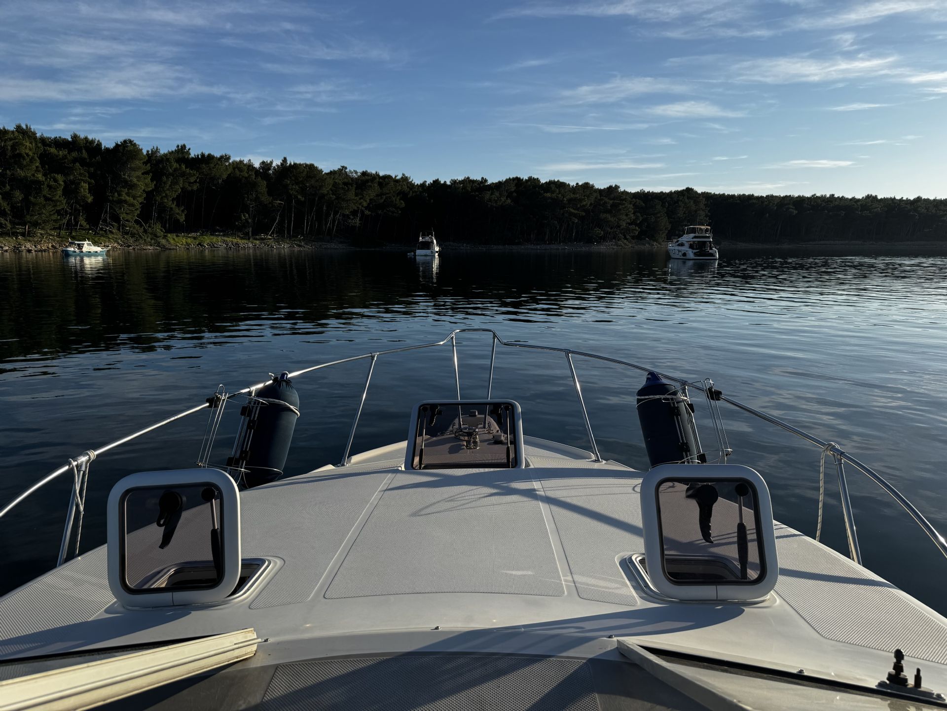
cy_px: 356
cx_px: 474
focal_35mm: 24
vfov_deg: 56.8
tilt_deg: -10.9
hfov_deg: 71.6
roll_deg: -0.5
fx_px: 657
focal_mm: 6.76
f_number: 1.78
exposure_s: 1/4608
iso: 80
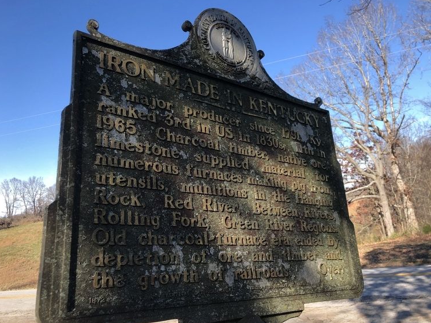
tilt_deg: +9.1
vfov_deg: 46.8
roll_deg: +4.9
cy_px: 167
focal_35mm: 30
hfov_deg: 60.0
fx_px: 373
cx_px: 219
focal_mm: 4
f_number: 1.8
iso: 20
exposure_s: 1/674
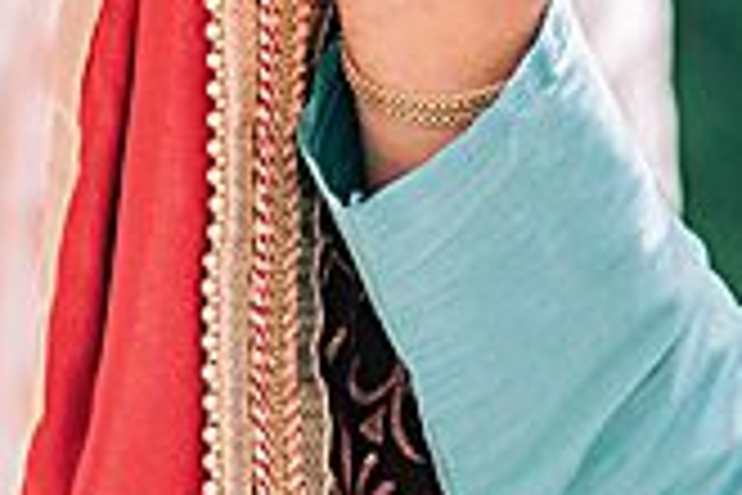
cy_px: -839
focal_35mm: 597
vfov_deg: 2.3
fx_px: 12304
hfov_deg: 3.4
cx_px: -342
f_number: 2
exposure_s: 1/4000
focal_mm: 105
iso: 200
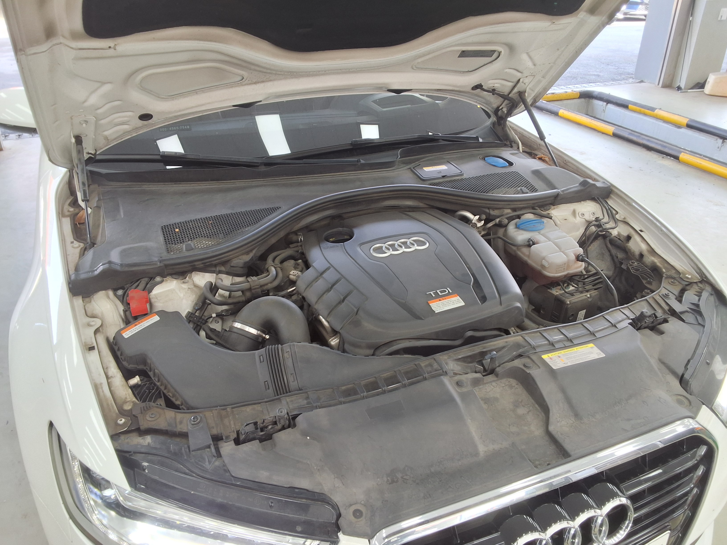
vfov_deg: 49.7
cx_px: 364
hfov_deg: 63.4
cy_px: 272
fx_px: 588
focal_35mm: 28
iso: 40
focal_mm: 2.91
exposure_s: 1/60
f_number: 1.9
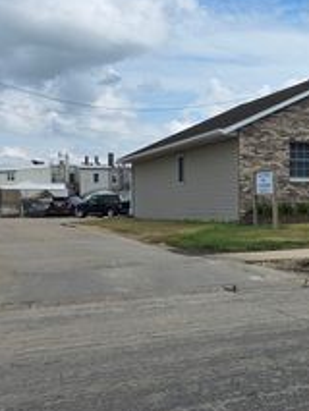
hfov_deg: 24.8
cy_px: 184
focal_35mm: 54
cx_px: 357
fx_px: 642
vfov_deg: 35.5
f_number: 1.7
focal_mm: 6.3
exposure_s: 1/7061
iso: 80
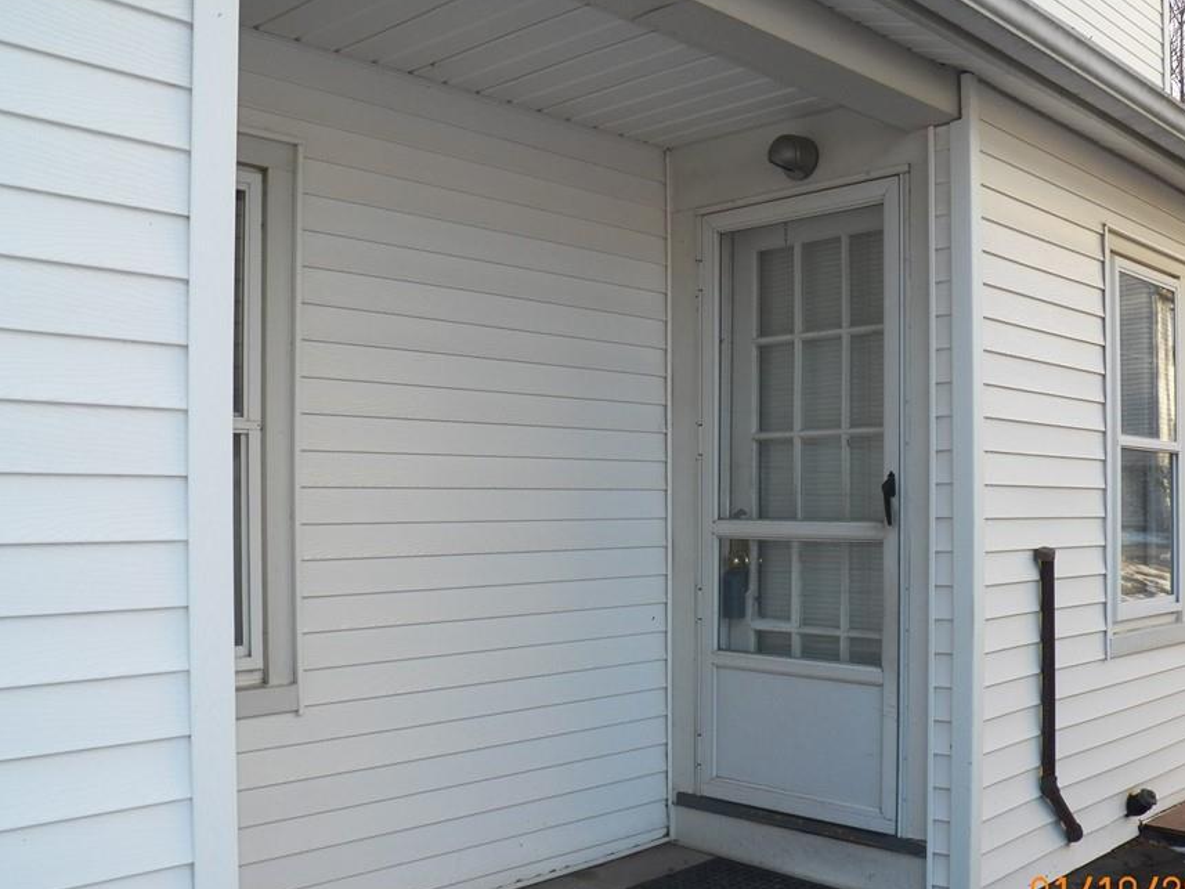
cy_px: 517
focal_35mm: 37
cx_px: 684
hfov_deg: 49.9
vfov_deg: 38.6
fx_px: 1267
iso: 125
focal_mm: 5.5
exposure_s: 1/200
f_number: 4
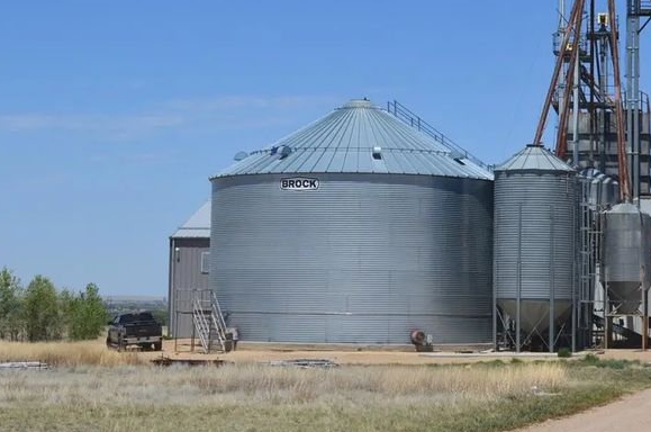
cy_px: 89
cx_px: 442
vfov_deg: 14.6
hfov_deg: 21.9
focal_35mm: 93
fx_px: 1677
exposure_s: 1/500
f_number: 11
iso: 200
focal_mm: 35
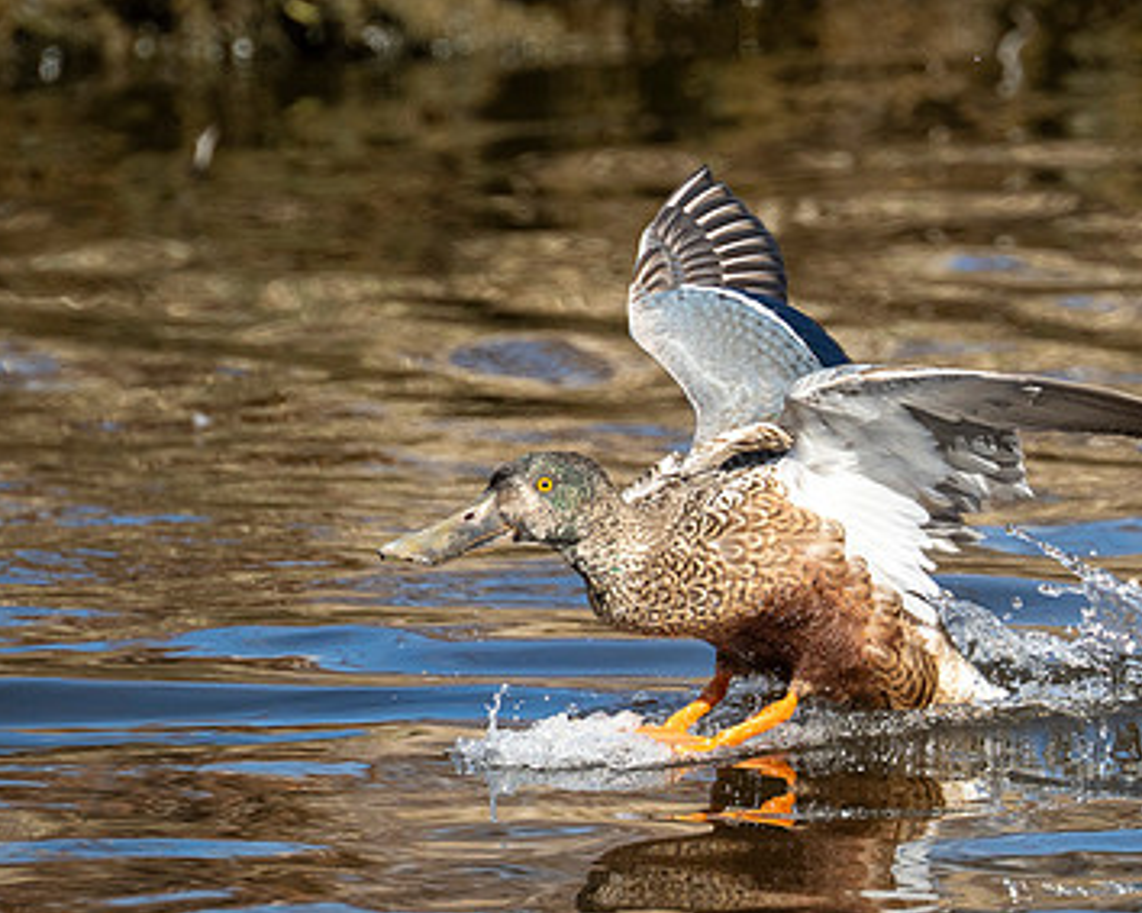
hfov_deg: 2.2
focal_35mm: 886
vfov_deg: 1.7
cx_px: 519
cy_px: 525
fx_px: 29937
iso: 720
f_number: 6.3
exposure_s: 1/2000
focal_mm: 400
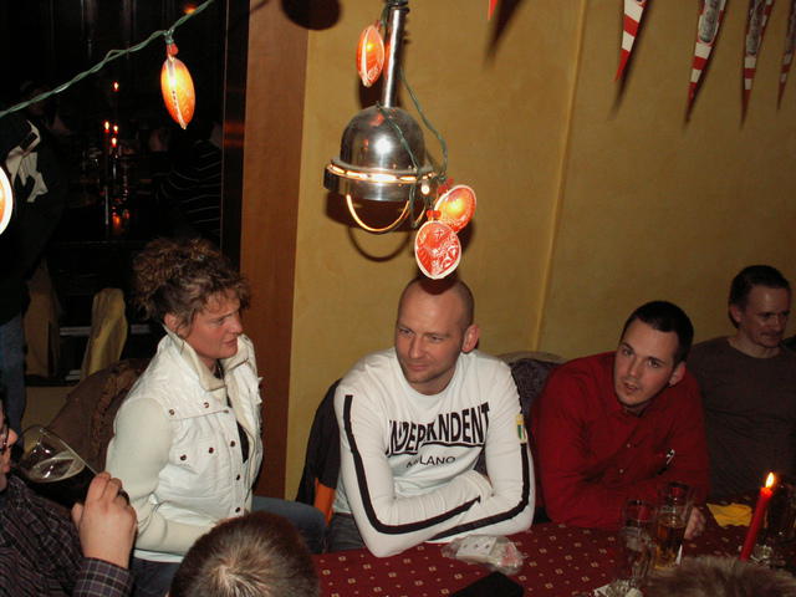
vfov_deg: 40.7
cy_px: 298
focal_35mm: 35
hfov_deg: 52.6
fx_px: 805
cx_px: 398
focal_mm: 5.86
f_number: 2.8
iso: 160
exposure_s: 1/40
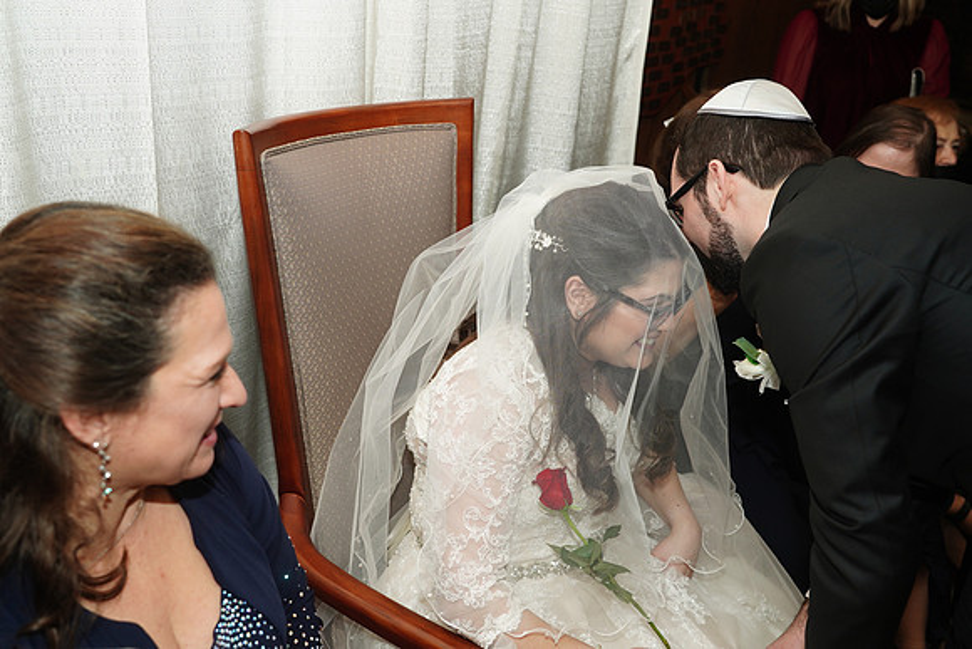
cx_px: 486
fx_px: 972
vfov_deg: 36.9
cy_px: 324
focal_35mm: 36
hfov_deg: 53.1
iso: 640
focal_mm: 36
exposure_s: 1/100
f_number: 5
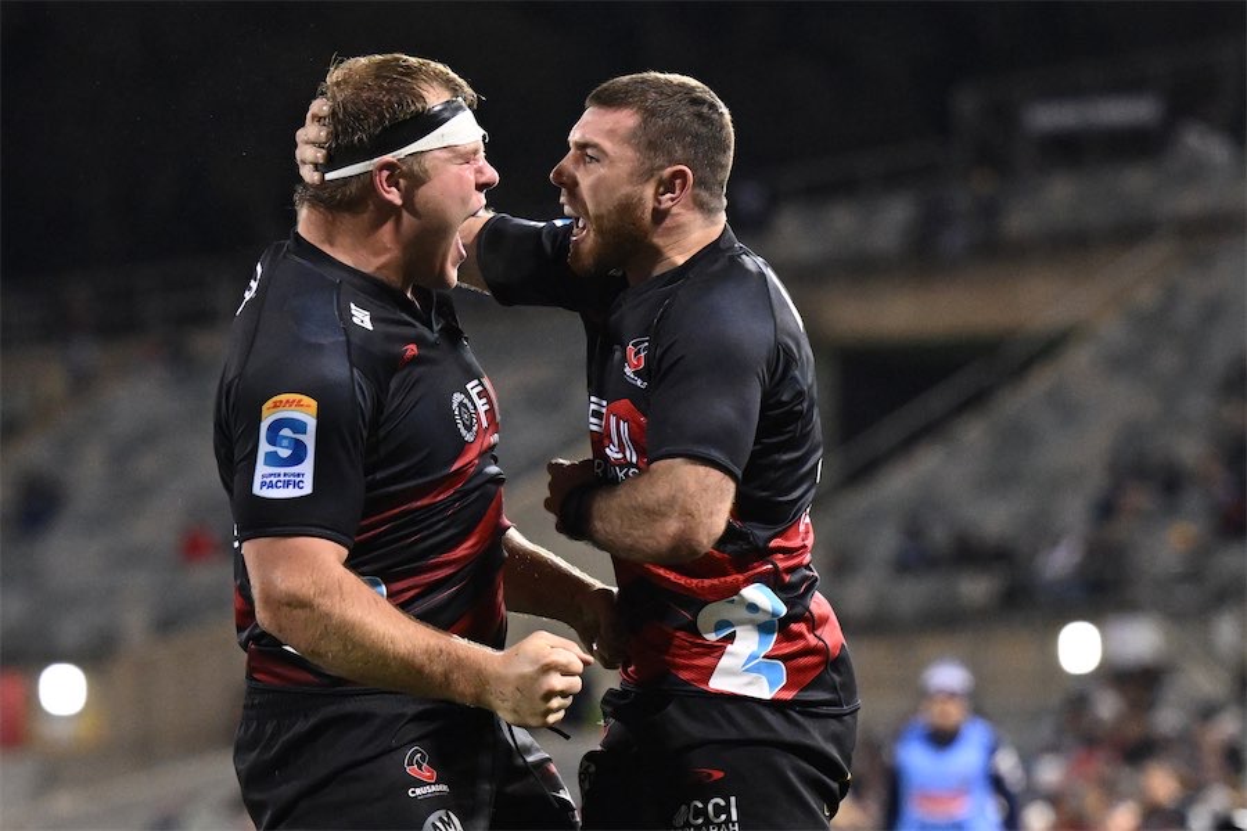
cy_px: 416
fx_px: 4330
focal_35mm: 125
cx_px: 624
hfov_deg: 16.4
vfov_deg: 11.0
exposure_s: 1/1000
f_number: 2.8
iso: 5000
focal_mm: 125
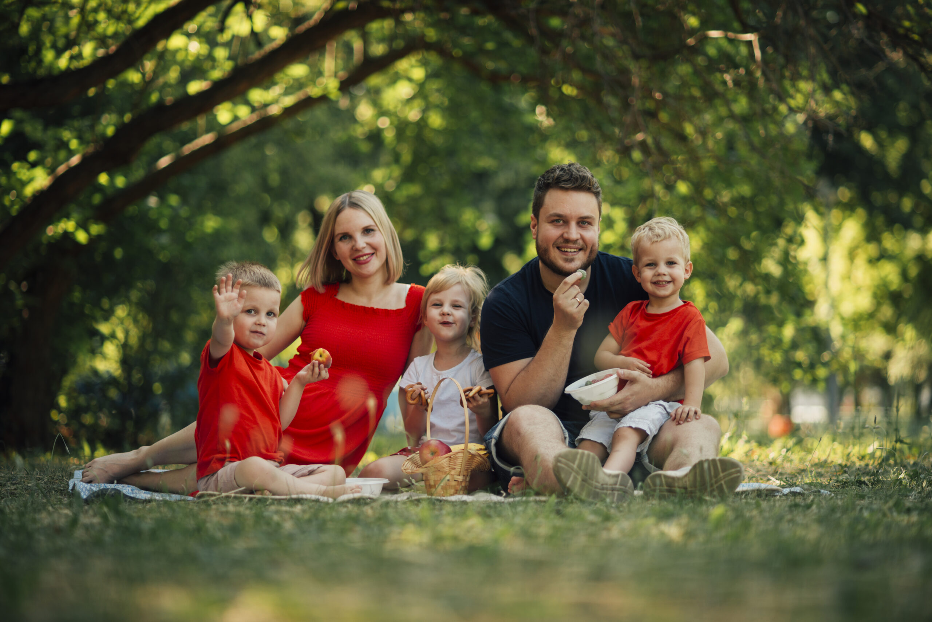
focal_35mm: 105
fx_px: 2719
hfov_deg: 19.4
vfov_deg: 13.1
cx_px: 466
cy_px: 311
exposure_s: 1/500
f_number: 2
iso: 100
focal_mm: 105
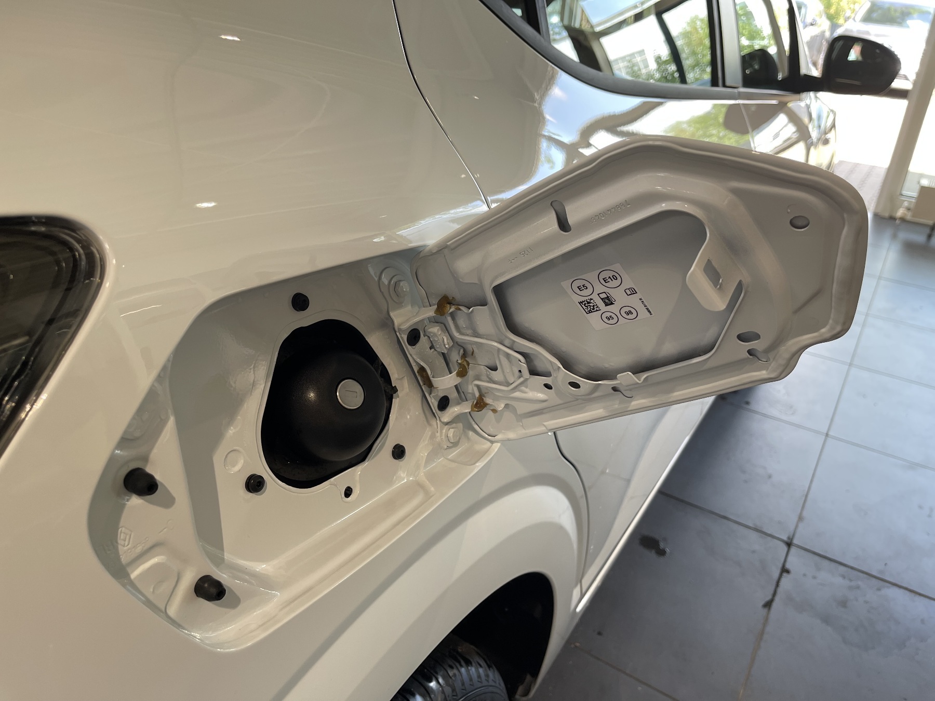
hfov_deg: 69.4
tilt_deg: -26.8
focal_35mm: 25
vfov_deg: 54.9
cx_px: 468
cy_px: 350
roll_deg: -4.8
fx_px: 675
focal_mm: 5.1
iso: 64
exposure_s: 1/100
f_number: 1.6
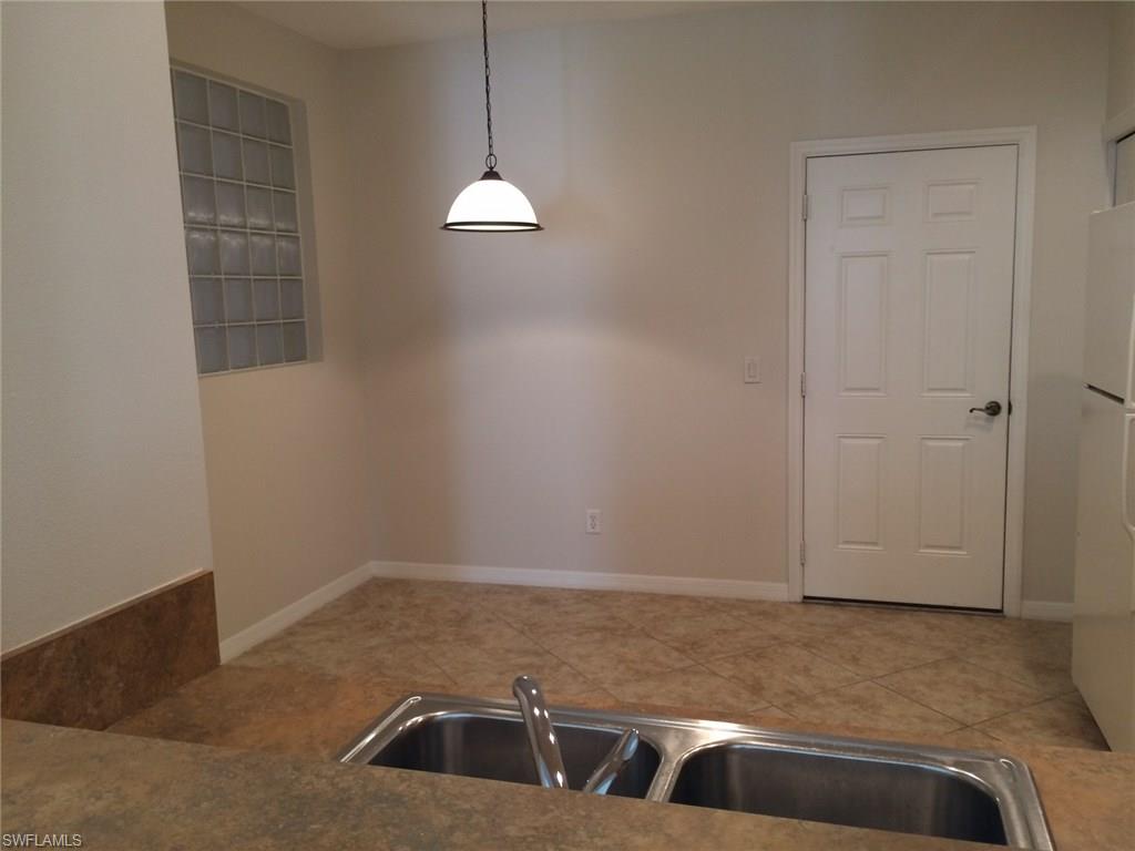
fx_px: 951
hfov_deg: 61.7
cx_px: 568
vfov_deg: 48.2
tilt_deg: -7.5
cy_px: 426
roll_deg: +2.0
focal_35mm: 29
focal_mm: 4.15
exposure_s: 1/30
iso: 100
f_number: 2.2
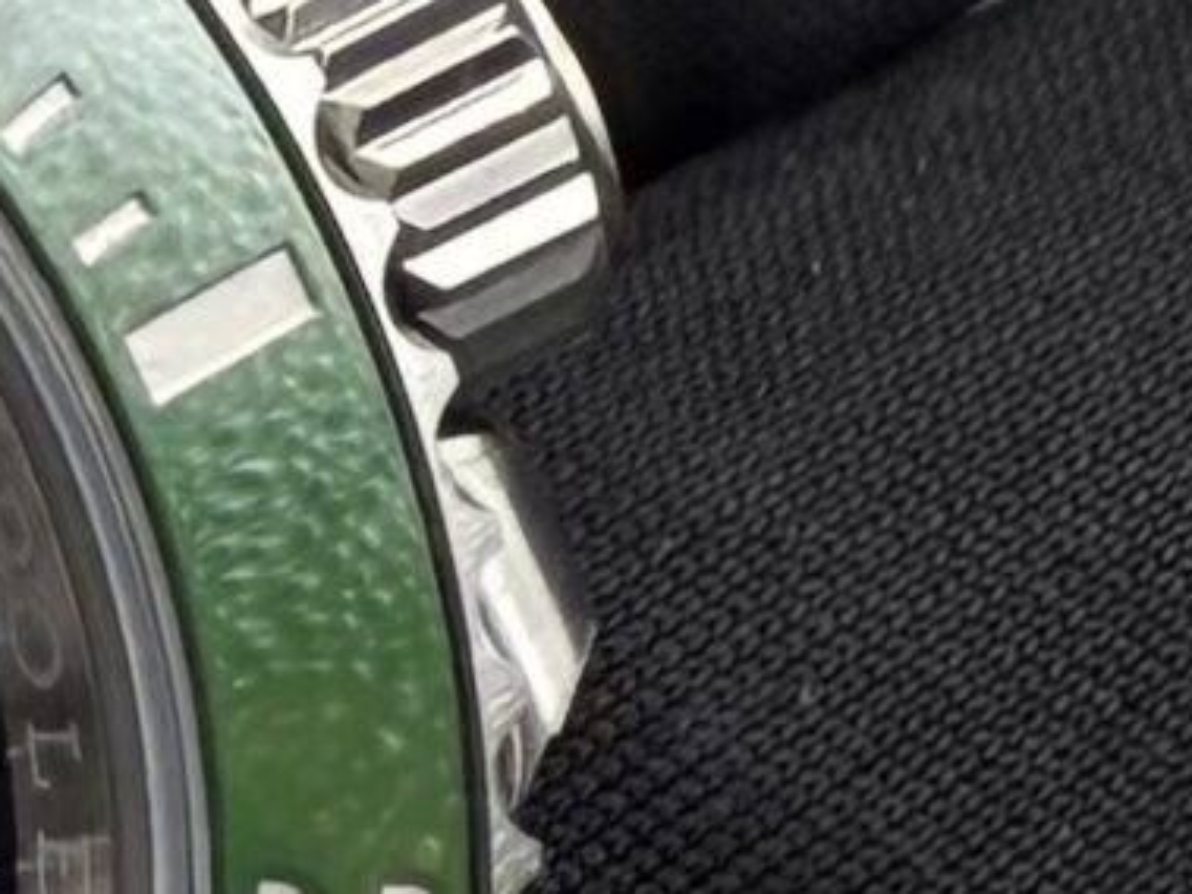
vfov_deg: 9.1
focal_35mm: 162
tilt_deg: -43.2
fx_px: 5577
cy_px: 648
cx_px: -975
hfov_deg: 11.3
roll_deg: -9.2
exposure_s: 1/208
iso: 64
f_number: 2.2
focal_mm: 2.22
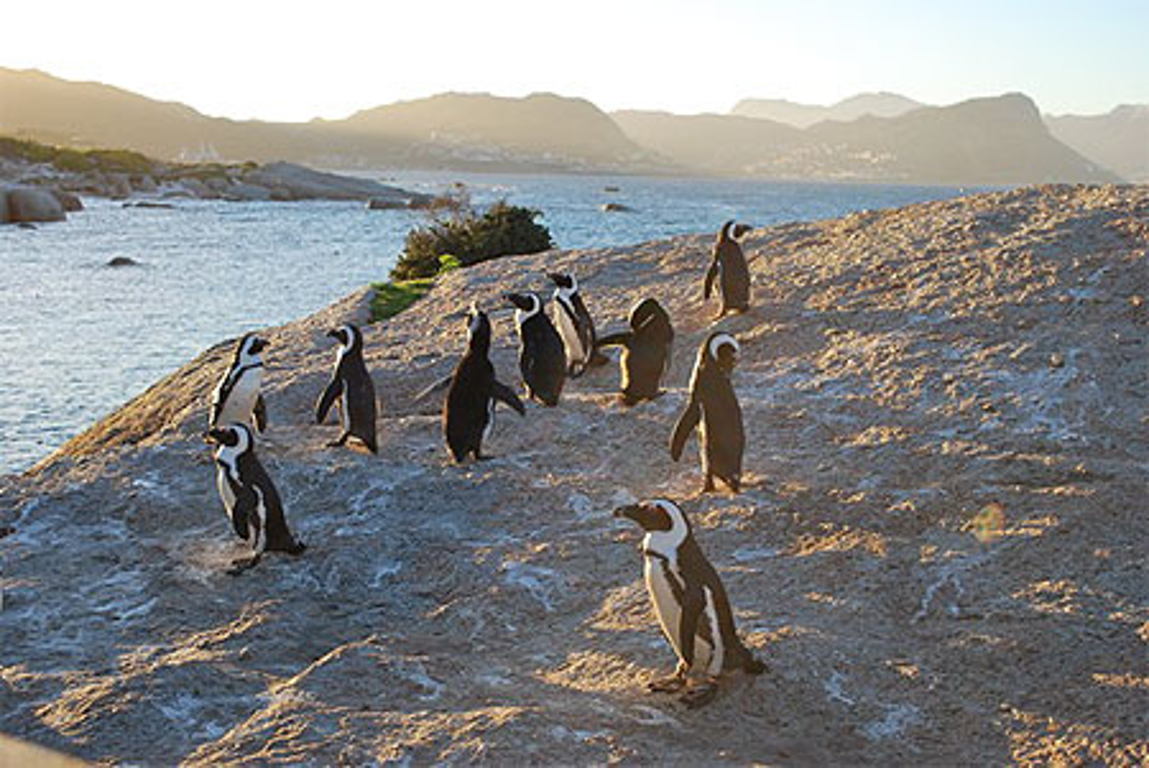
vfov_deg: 28.1
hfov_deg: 41.1
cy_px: 384
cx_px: 574
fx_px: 1533
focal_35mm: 48
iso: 140
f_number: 5.6
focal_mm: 32
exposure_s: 1/125
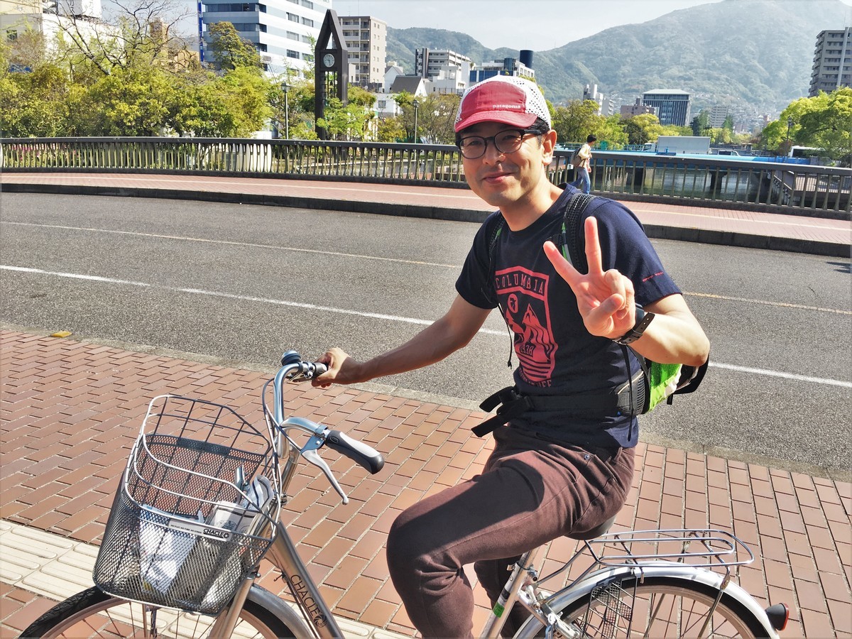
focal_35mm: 29
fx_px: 714
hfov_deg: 61.7
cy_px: 320
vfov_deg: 48.2
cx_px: 426
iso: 25
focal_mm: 4.15
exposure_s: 1/793
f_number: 2.2
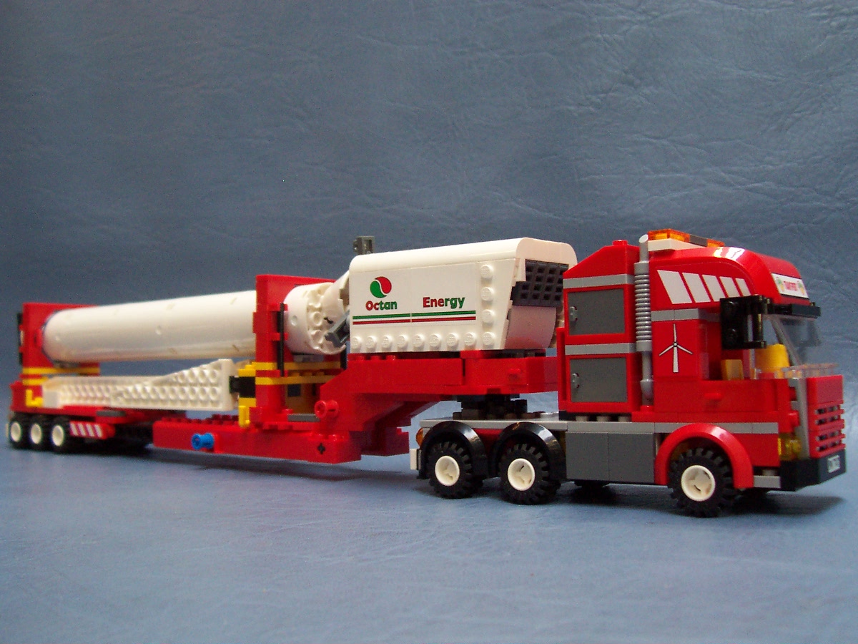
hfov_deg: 50.1
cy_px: 322
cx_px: 429
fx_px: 917
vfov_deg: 38.7
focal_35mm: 37
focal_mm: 5.6
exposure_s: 1/20
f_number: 2.8
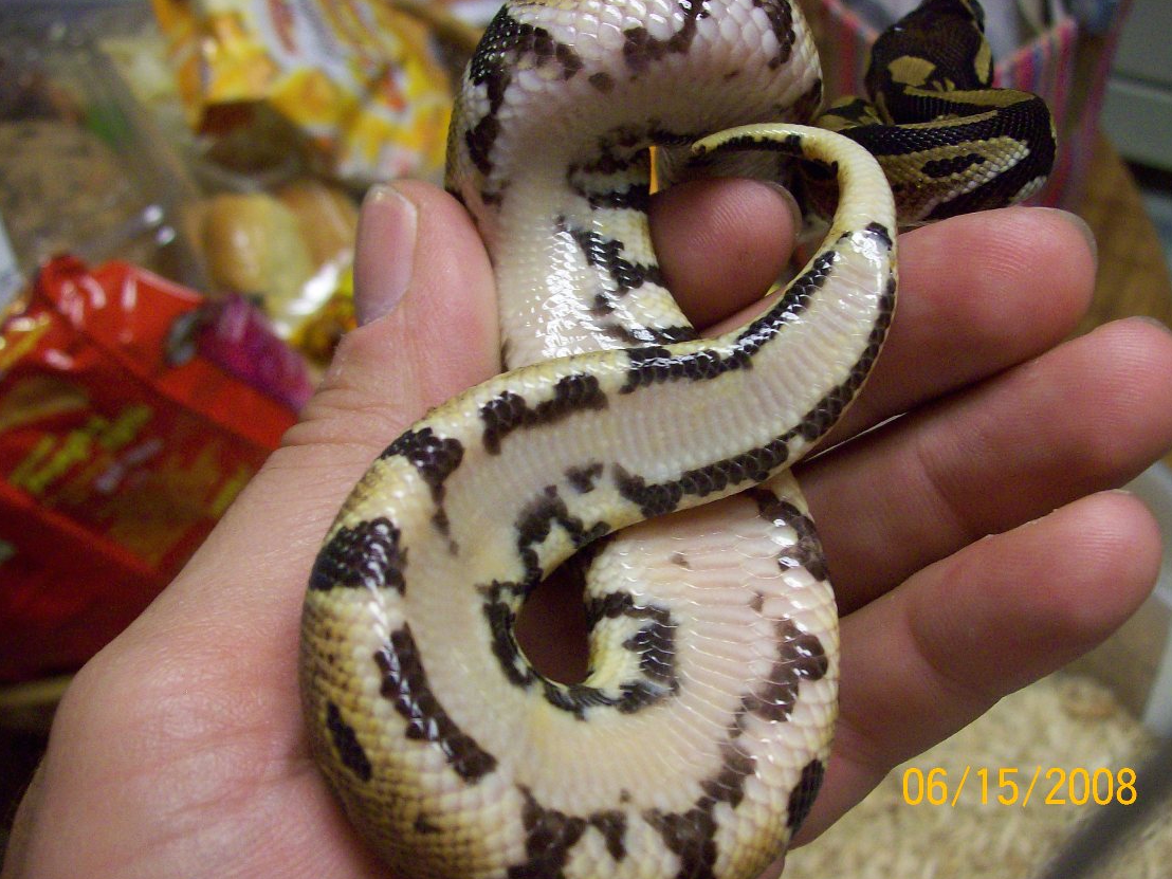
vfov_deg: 38.7
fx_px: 1253
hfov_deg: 50.1
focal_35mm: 37
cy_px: 445
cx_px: 596
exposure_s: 1/32
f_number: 2.7
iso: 146
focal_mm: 6
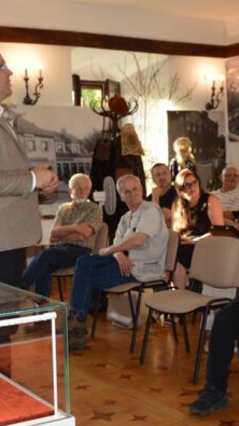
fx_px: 620
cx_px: 75
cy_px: 238
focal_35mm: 55
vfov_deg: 37.8
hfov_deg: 21.7
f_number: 4
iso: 400
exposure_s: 1/60
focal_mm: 18
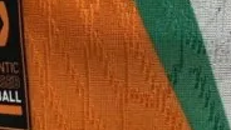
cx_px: 122
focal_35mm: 72
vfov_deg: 16.0
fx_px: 442
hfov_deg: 29.3
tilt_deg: -9.3
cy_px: 164
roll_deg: -1.0
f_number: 2.2
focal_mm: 2.22
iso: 400
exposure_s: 1/50
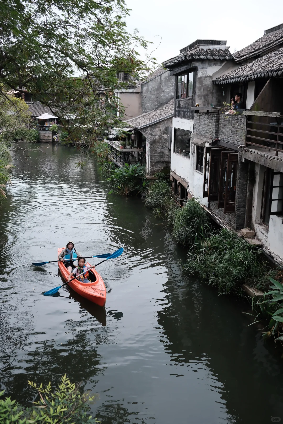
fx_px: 413
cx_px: 142
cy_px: 212
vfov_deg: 54.4
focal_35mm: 35
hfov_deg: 37.9
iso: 250
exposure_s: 1/340
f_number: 3.6
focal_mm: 23
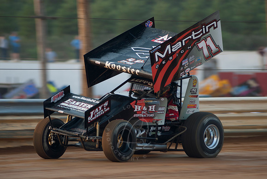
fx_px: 2227
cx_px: 134
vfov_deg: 4.6
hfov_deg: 6.9
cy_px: 90
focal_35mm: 300
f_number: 2.8
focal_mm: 200
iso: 100
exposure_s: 1/400
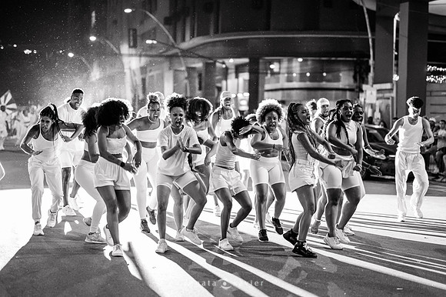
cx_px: 223
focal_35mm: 75
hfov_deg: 27.0
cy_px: 148
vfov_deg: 18.2
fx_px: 929
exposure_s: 1/250
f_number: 1.2
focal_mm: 50
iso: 2000
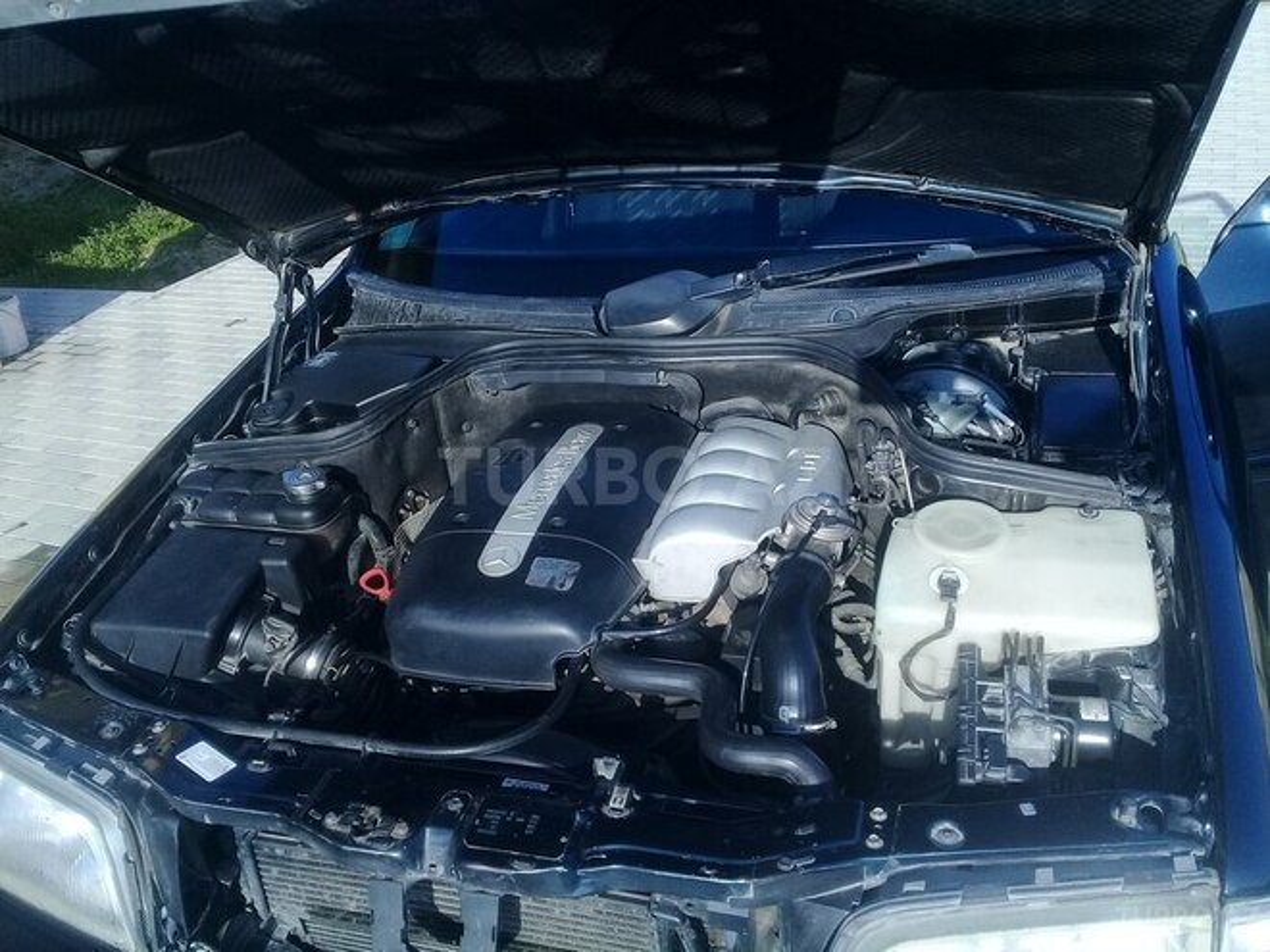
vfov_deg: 45.4
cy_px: 476
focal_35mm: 31
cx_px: 635
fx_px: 1137
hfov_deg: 58.4
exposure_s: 1/696
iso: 50
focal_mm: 3.3
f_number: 2.2
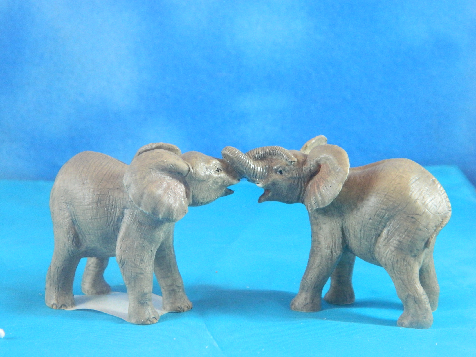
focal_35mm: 70
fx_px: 963
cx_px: 238
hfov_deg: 27.8
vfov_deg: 21.0
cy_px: 178
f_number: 4
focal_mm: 12.6
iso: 400
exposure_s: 1/15
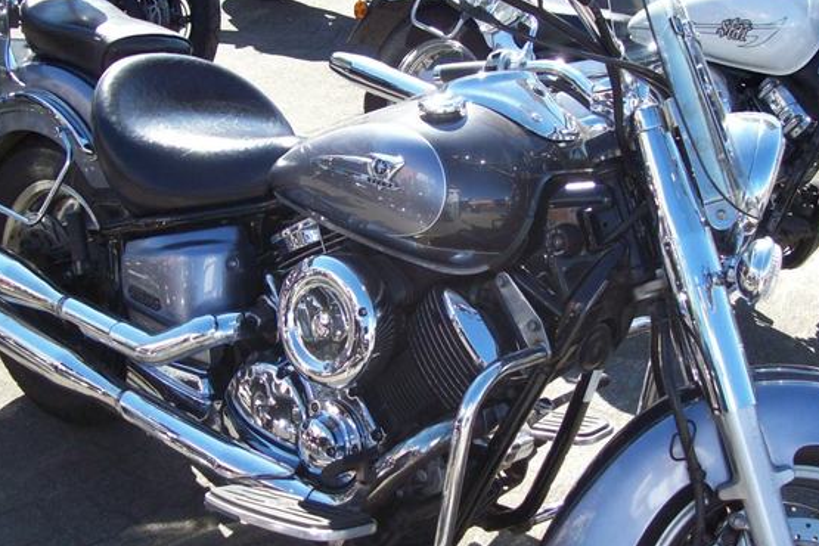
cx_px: 487
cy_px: 308
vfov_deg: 25.0
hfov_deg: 36.7
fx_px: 1228
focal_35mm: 54
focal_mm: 6
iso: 80
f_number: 2.7
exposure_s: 1/373
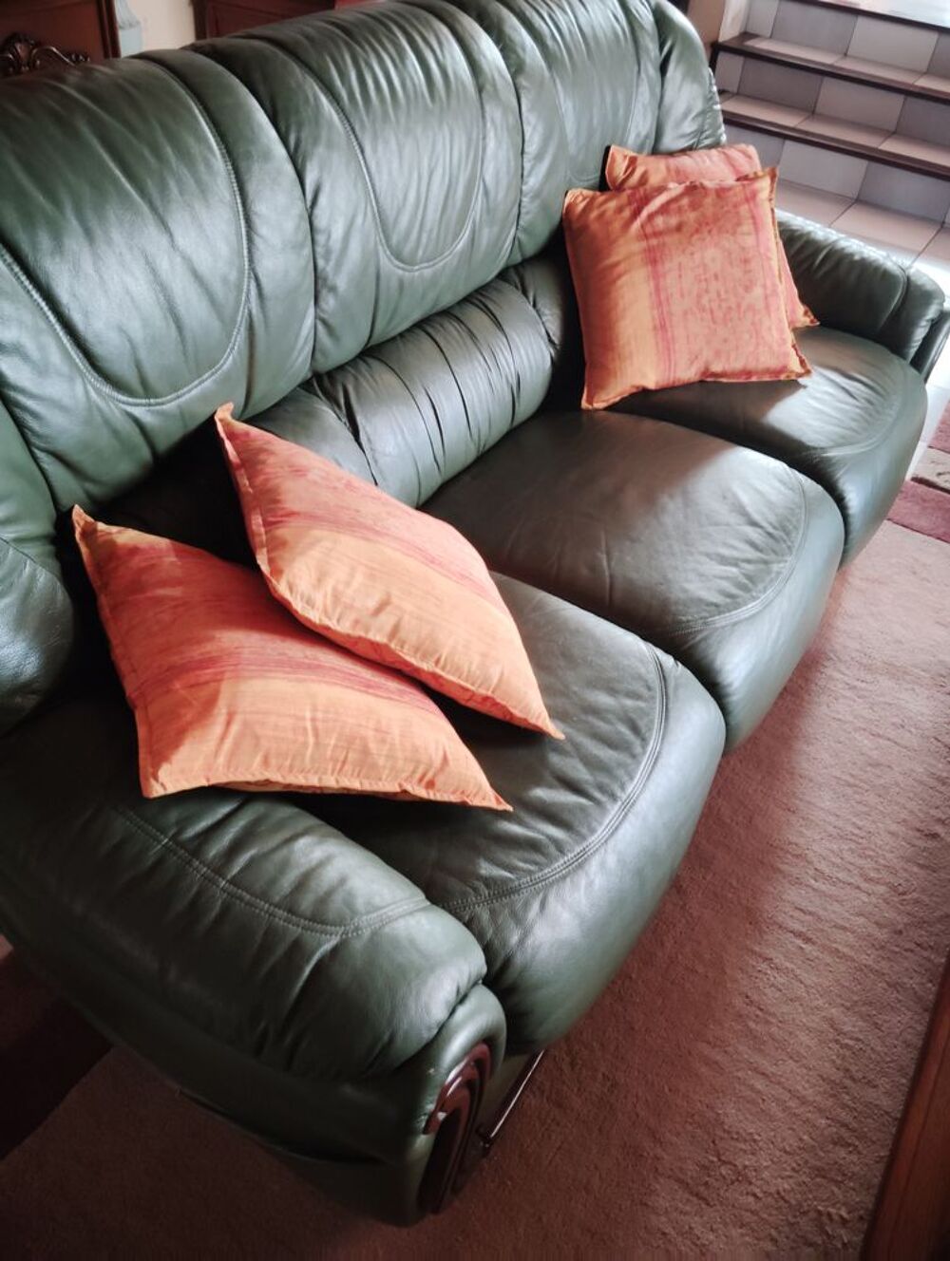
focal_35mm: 28
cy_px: 630
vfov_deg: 63.4
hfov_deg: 49.9
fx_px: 1022
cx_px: 475
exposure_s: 1/20
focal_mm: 4.22
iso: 1802
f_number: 1.8
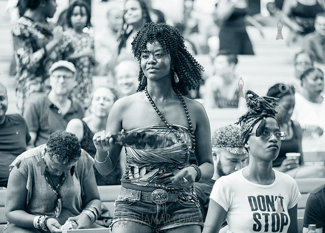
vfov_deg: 11.0
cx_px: 159
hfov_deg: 15.2
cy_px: 116
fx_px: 1215
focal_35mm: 131
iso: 2000
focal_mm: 125
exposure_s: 1/250
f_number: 2.8
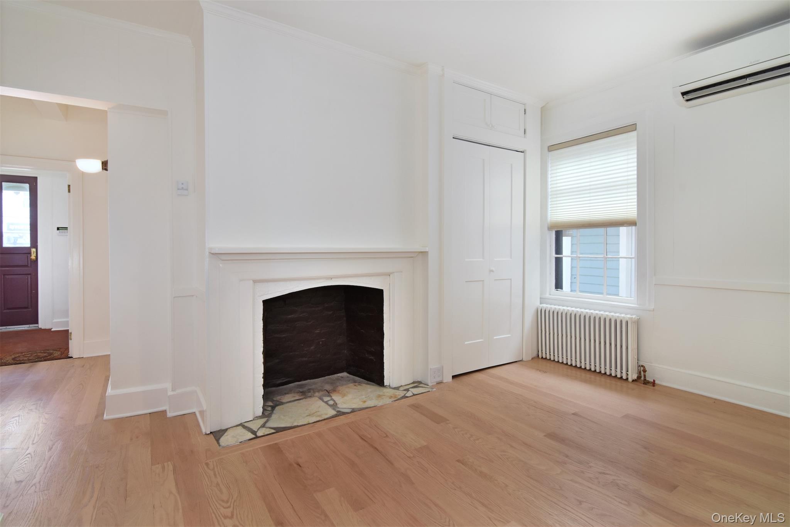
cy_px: 264
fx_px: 362
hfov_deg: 95.0
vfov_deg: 72.0
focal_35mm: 16
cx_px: 395
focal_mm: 11
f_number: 11
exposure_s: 1/30
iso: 640
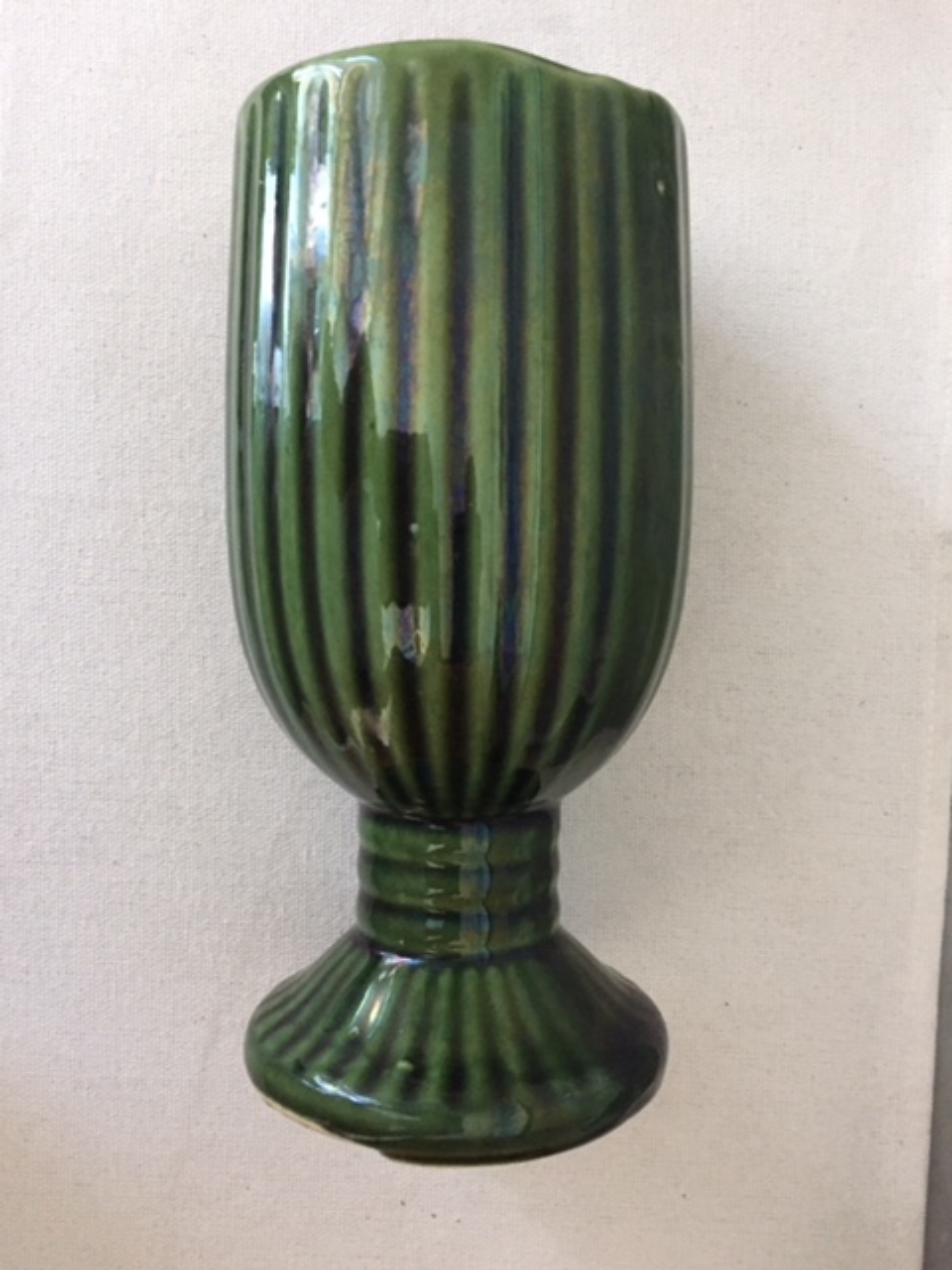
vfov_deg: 61.7
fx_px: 1063
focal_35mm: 29
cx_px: 476
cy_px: 635
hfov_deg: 48.2
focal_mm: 4.15
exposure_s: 1/30
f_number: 2.2
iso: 250
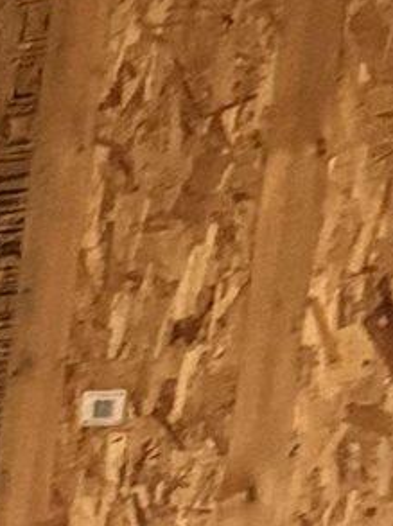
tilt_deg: -8.2
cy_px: 1048
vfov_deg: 9.8
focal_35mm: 189
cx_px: -1145
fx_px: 2867
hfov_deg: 6.4
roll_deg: -4.1
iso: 500
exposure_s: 1/60
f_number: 1.78
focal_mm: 6.76
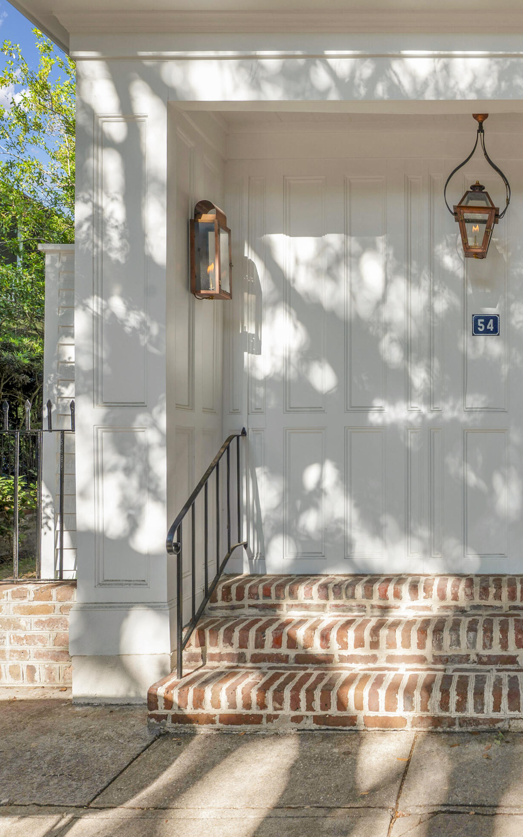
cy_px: 424
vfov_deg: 72.6
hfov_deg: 43.7
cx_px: 497
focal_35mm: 25
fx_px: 570
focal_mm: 16
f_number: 7.1
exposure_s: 1/125
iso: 125
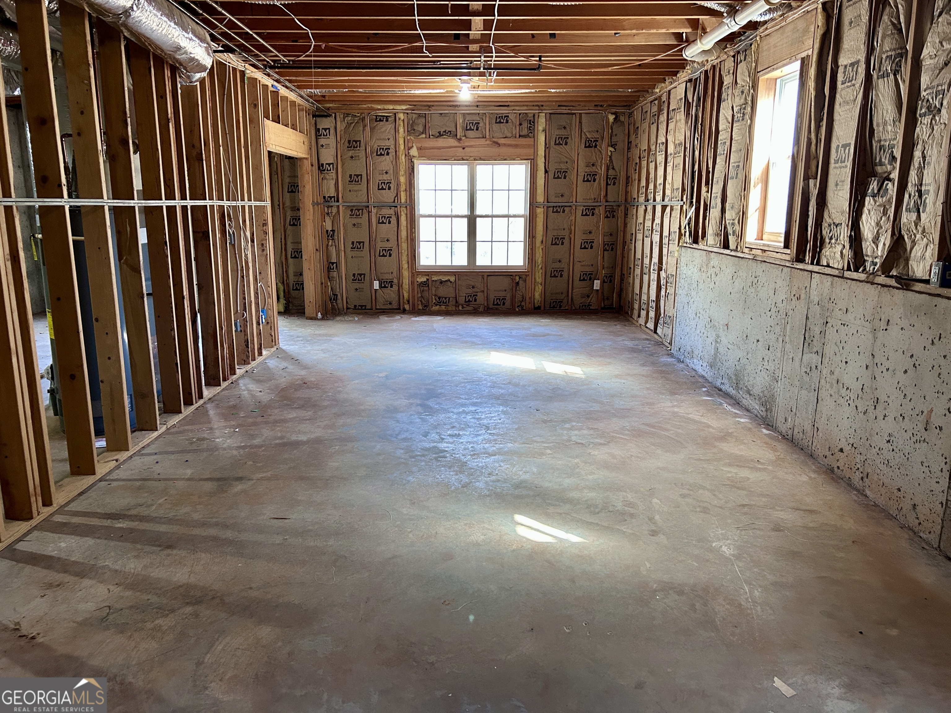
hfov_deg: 67.3
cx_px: 476
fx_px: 714
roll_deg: +0.1
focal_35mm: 26
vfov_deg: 53.1
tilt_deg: -11.9
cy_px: 356
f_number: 1.5
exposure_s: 1/60
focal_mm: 5.7
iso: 250
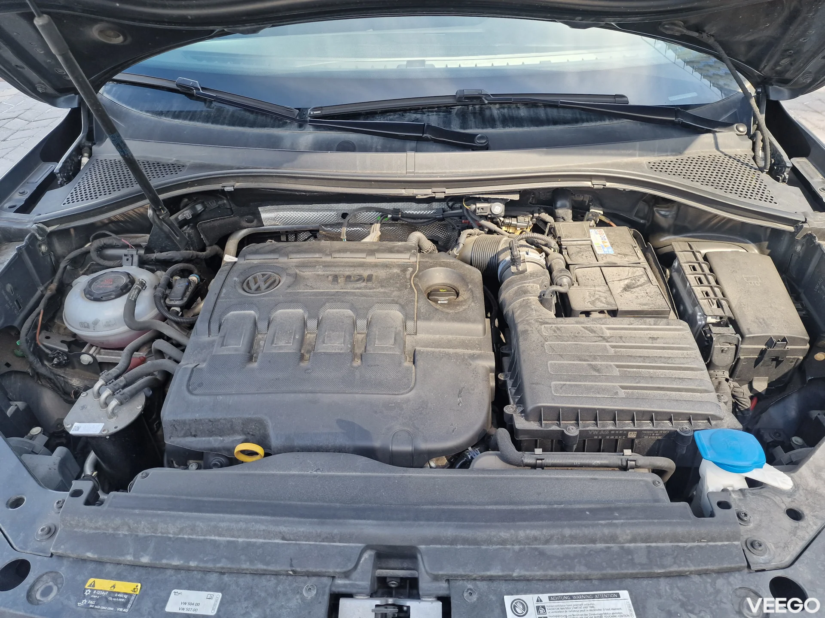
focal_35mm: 23
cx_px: 412
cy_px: 309
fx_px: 548
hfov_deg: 73.9
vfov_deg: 58.9
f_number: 1.8
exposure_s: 1/180
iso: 50
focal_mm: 6.4
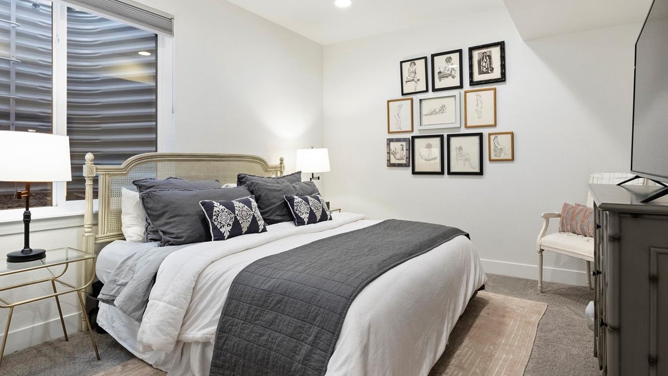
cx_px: 336
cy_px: 169
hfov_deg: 83.8
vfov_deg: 53.5
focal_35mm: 21
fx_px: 372
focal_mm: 17
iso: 640
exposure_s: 1/6
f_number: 9
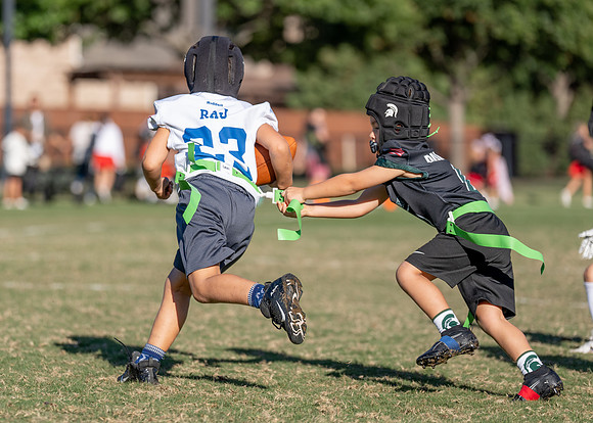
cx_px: 210
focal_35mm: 172
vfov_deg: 8.3
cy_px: 194
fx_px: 2900
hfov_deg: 11.7
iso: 100
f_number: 2.8
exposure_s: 1/2000
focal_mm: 135
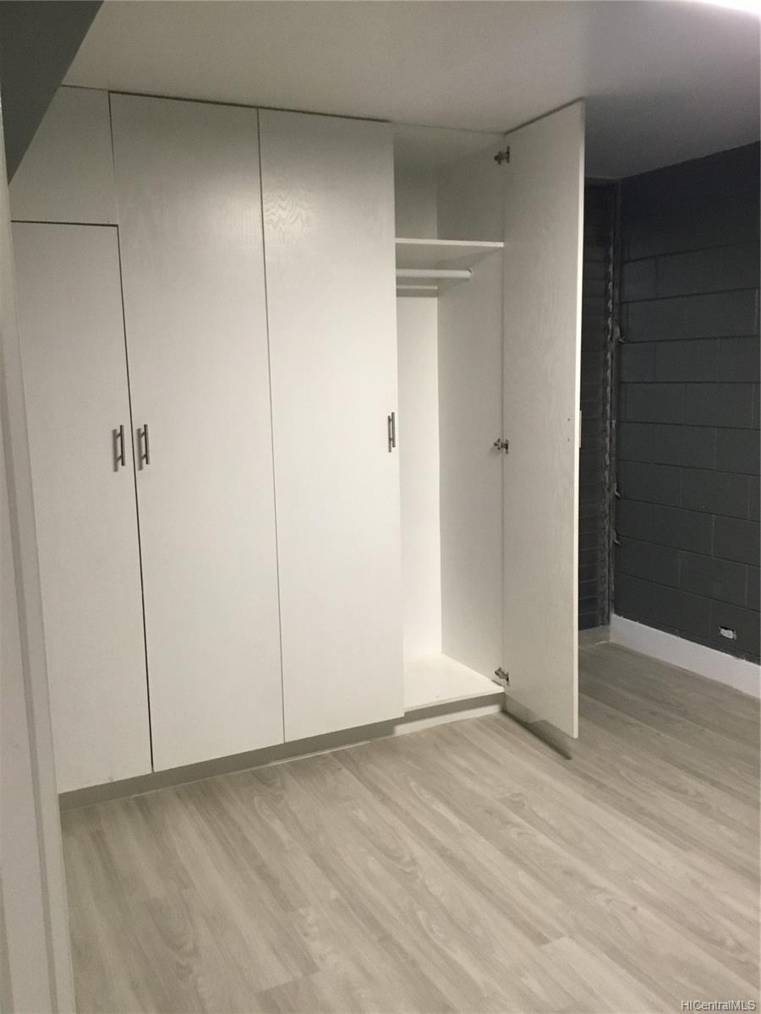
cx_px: 380
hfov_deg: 45.4
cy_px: 507
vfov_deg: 58.4
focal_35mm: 31
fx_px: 909
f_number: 2.4
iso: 125
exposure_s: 1/30
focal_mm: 3.3
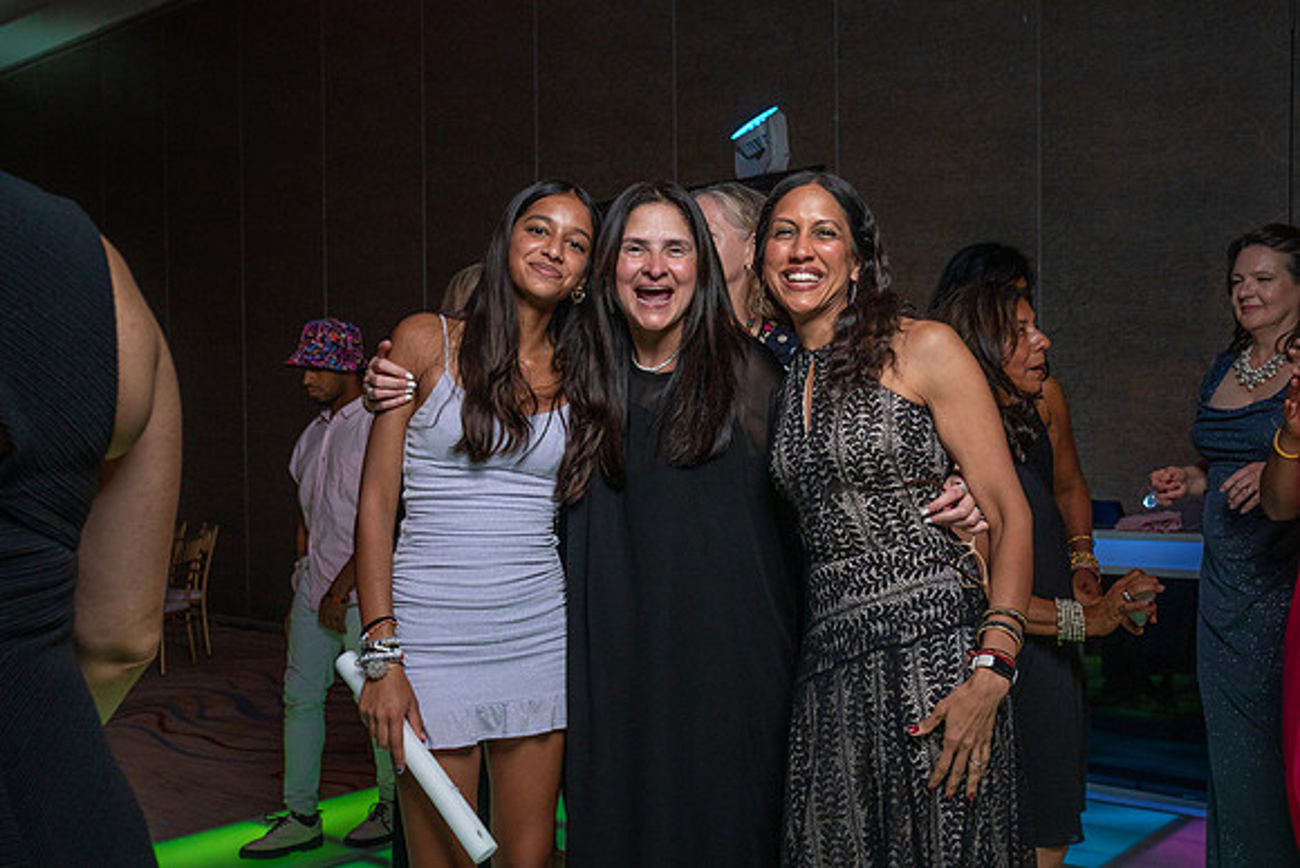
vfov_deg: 36.3
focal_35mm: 37
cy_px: 476
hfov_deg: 52.4
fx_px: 1322
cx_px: 677
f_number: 5.6
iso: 2000
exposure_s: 1/200
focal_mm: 32
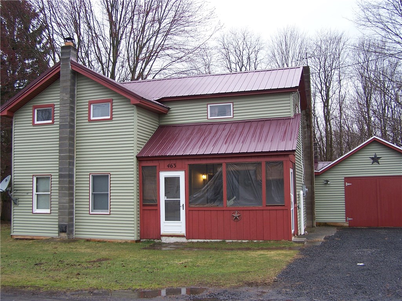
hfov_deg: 49.0
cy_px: 150
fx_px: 441
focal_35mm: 38
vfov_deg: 37.7
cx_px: 201
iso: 80
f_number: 2.8
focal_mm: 6.3
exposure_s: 1/100
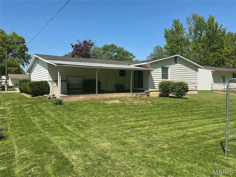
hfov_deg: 61.7
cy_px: 88
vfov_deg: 48.2
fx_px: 198
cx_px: 118
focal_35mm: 29
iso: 25
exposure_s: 1/1577
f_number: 1.8
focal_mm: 3
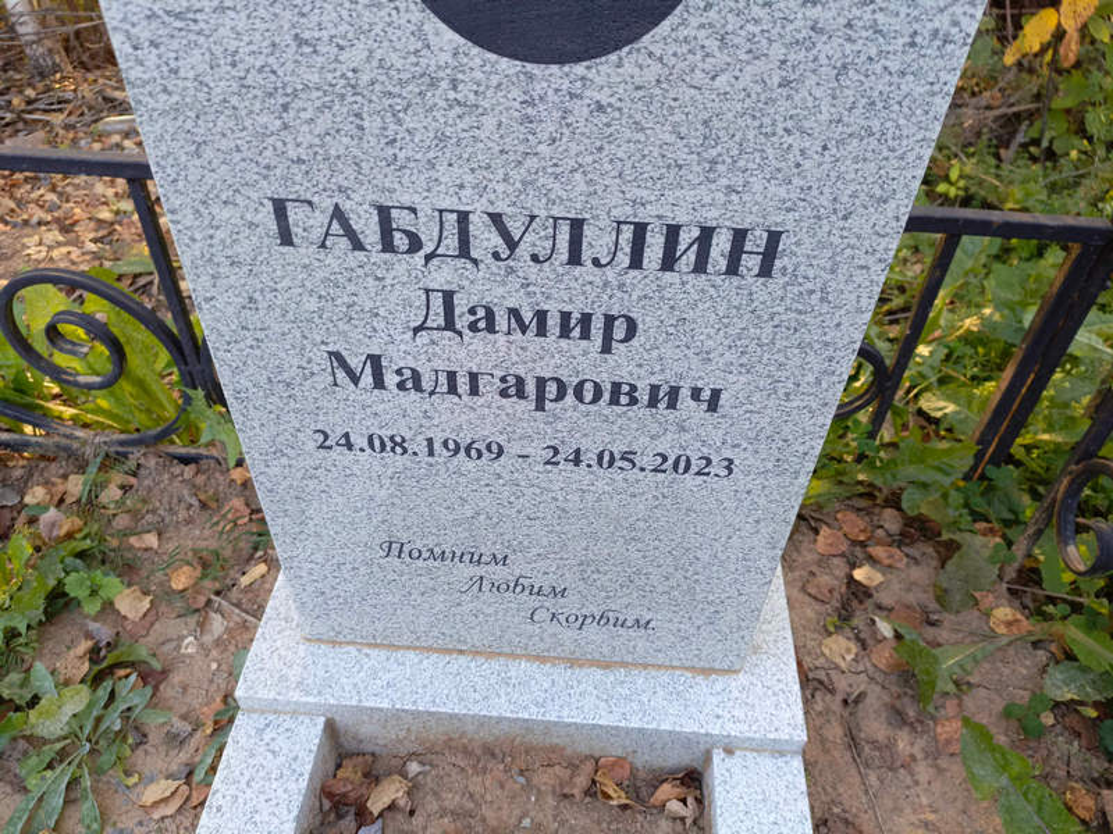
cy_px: 417
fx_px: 804
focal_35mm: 25
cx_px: 556
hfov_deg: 69.4
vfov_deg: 54.9
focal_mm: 4.76
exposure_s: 1/60
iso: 263
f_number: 1.69
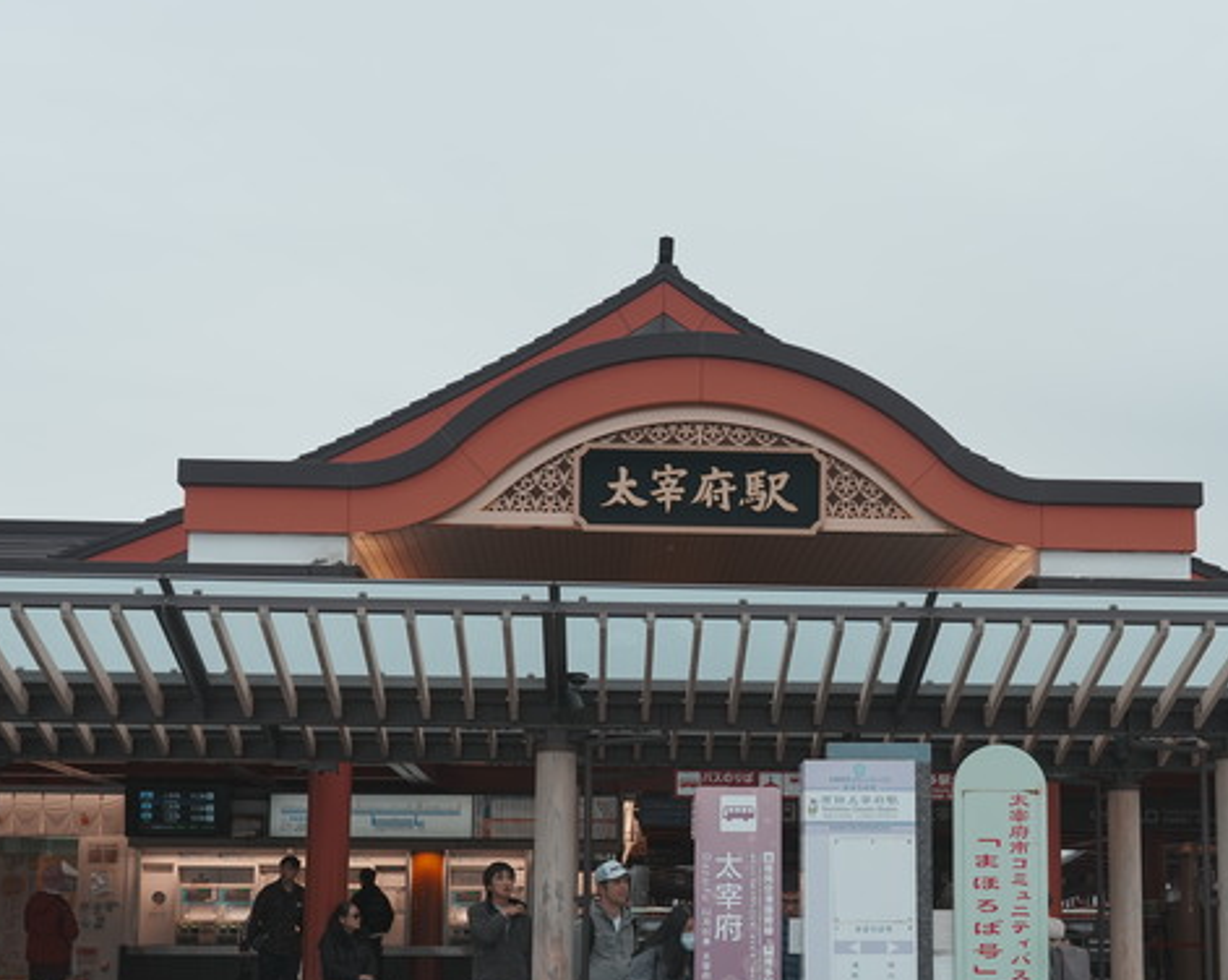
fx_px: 2034
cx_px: 772
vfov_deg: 26.9
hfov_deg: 33.4
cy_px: 652
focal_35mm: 56
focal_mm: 36
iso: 200
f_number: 5.6
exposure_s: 1/250
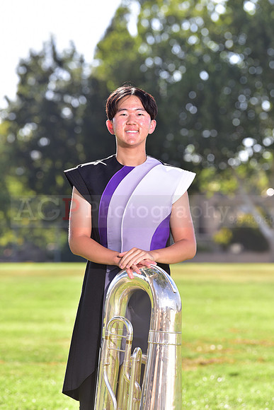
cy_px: 205
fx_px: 1711
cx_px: 137
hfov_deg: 9.2
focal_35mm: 150
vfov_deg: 13.7
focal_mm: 150
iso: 100
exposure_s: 1/250
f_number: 4.5
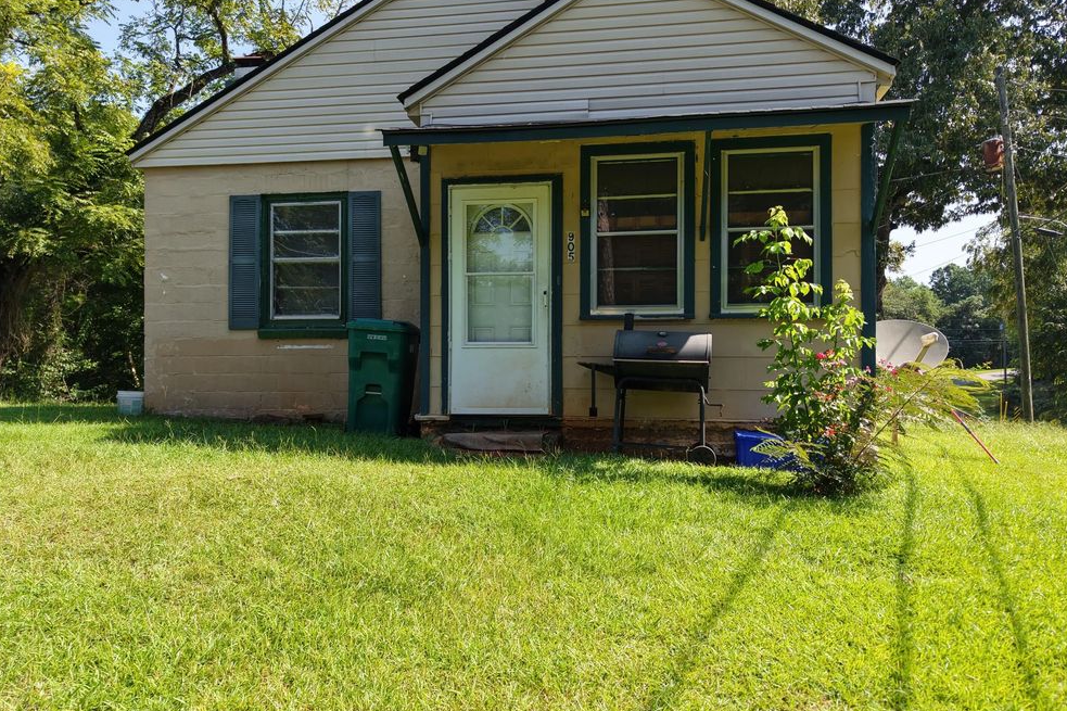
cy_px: 353
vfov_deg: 49.5
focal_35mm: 26
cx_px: 548
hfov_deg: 69.4
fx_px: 770
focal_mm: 8.67
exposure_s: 1/1000
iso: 100
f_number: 1.8
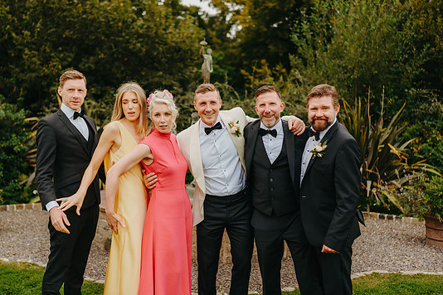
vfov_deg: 35.0
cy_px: 157
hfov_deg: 50.7
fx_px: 468
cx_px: 214
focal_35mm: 38
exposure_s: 1/2000
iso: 200
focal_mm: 35
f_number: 1.6
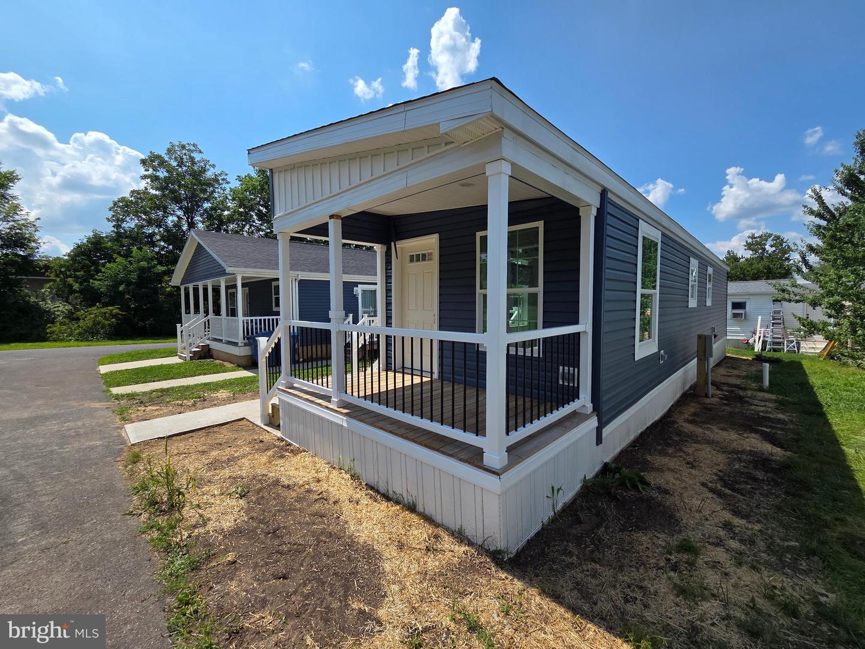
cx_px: 432
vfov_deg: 89.9
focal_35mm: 13
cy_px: 324
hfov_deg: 106.2
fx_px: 325
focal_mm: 2.2
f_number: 2.2
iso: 50
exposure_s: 1/2503
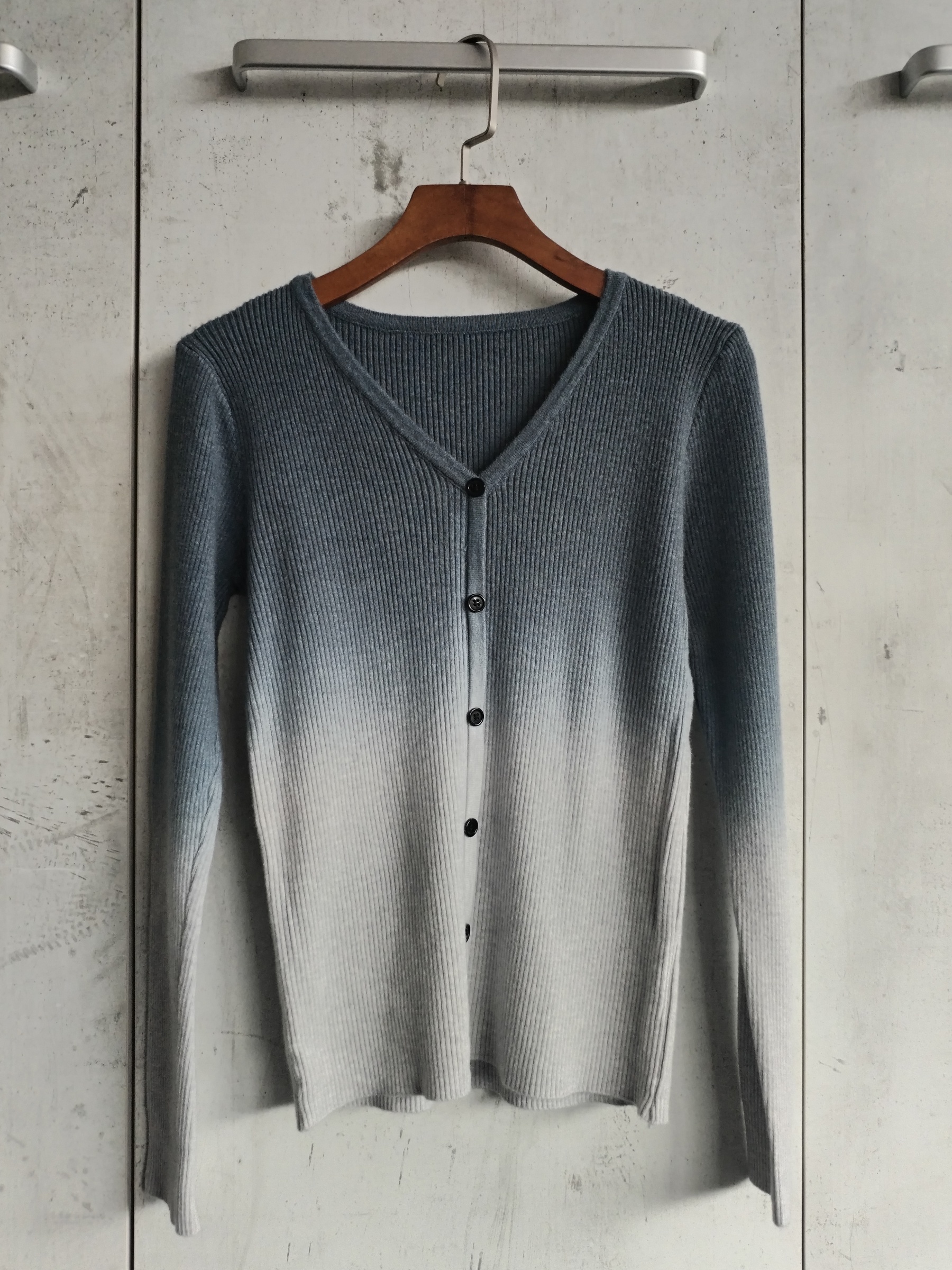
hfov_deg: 48.2
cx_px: 476
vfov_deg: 61.7
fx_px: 1063
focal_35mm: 29
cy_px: 635
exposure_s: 1/60
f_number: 1.8
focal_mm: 4.75
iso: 345
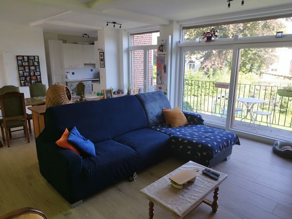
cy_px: 110
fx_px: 202
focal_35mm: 24
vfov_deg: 56.8
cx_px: 146
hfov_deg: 71.6
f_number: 1.89
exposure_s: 1/50
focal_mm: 5.89
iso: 64
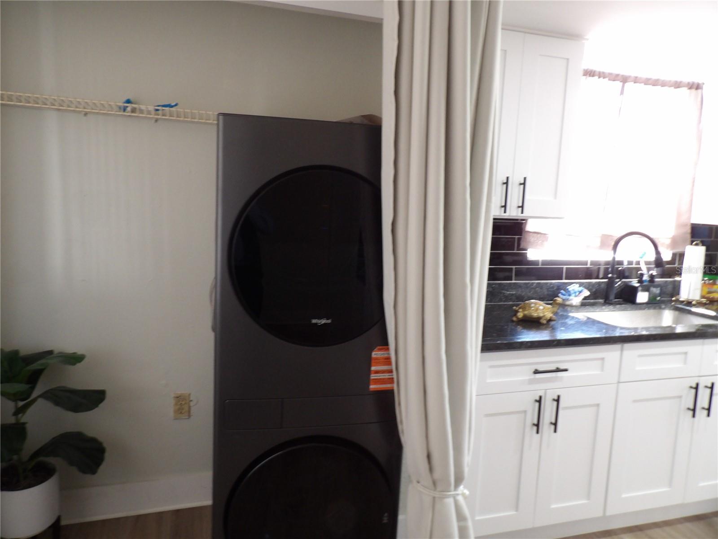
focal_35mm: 24
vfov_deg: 56.8
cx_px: 359
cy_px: 270
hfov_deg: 71.6
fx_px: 498
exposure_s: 1/17
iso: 222
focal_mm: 4.3
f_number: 3.2
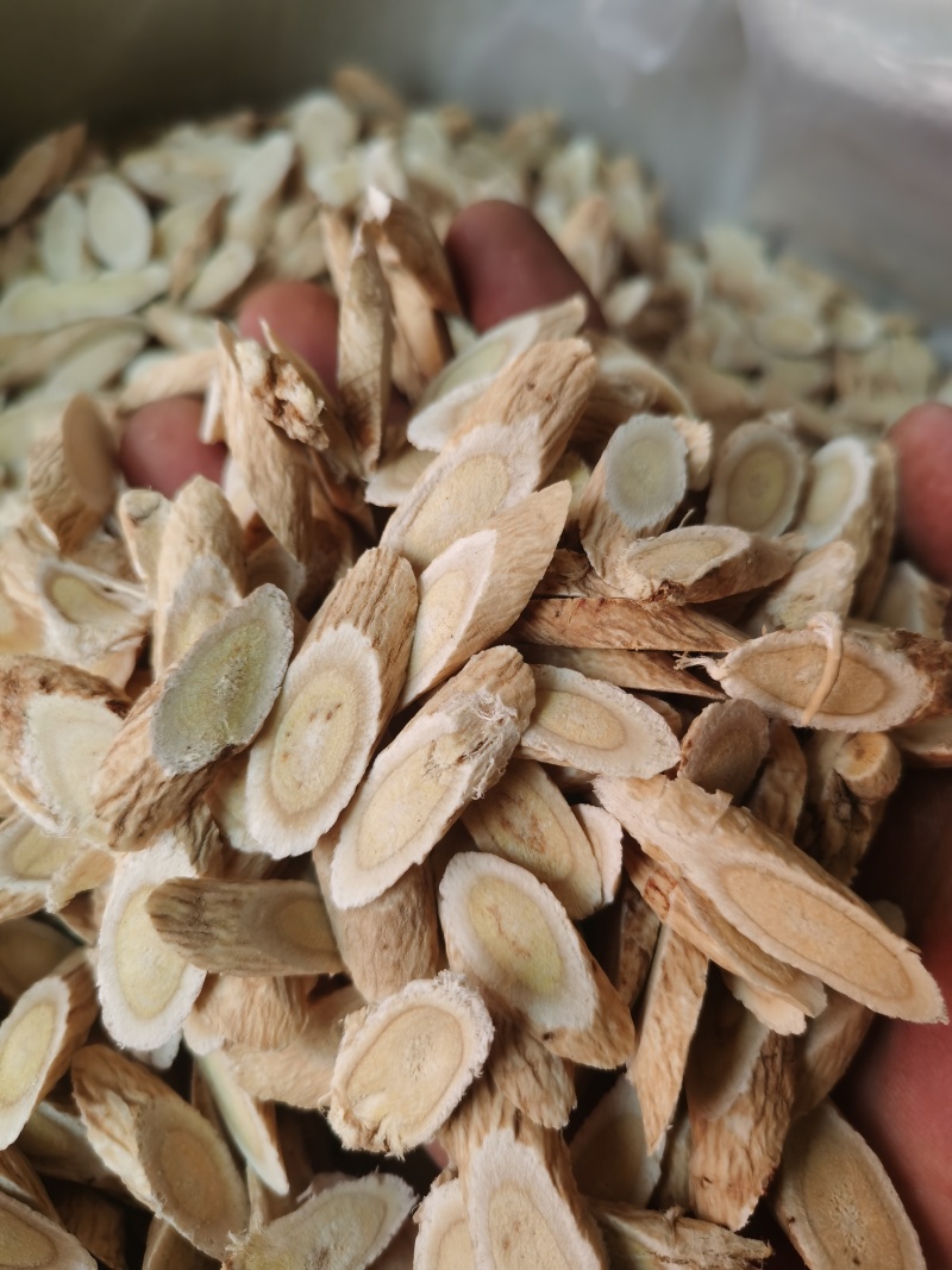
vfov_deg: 65.3
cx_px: 476
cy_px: 635
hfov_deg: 51.3
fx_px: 990
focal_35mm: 27
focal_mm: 5.58
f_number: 1.8
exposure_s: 1/90
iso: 80
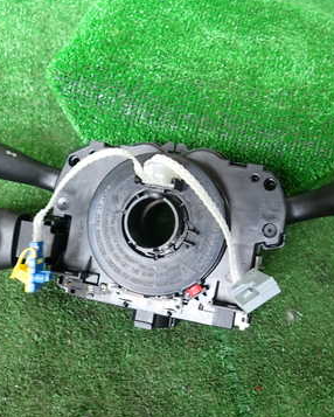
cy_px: 190
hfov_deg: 36.5
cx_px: 186
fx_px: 506
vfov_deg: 44.7
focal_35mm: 41
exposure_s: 1/40
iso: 200
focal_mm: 4.5
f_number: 2
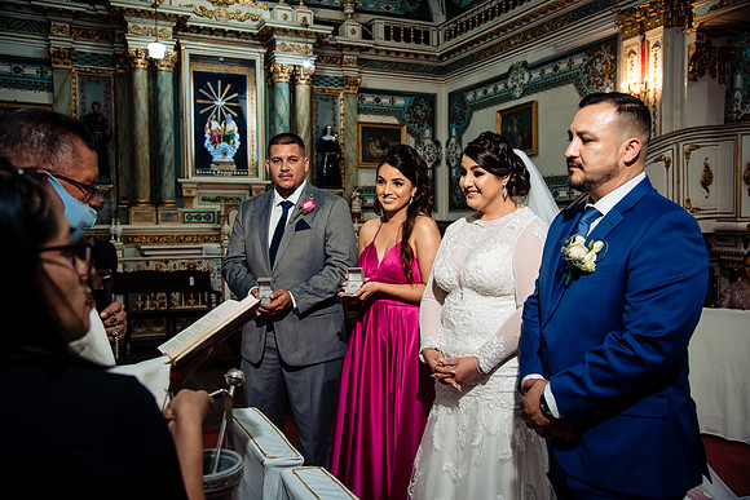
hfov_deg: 58.7
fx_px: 667
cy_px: 250
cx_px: 375
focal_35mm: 32
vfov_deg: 41.1
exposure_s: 1/125
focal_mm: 32
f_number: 5
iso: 2000
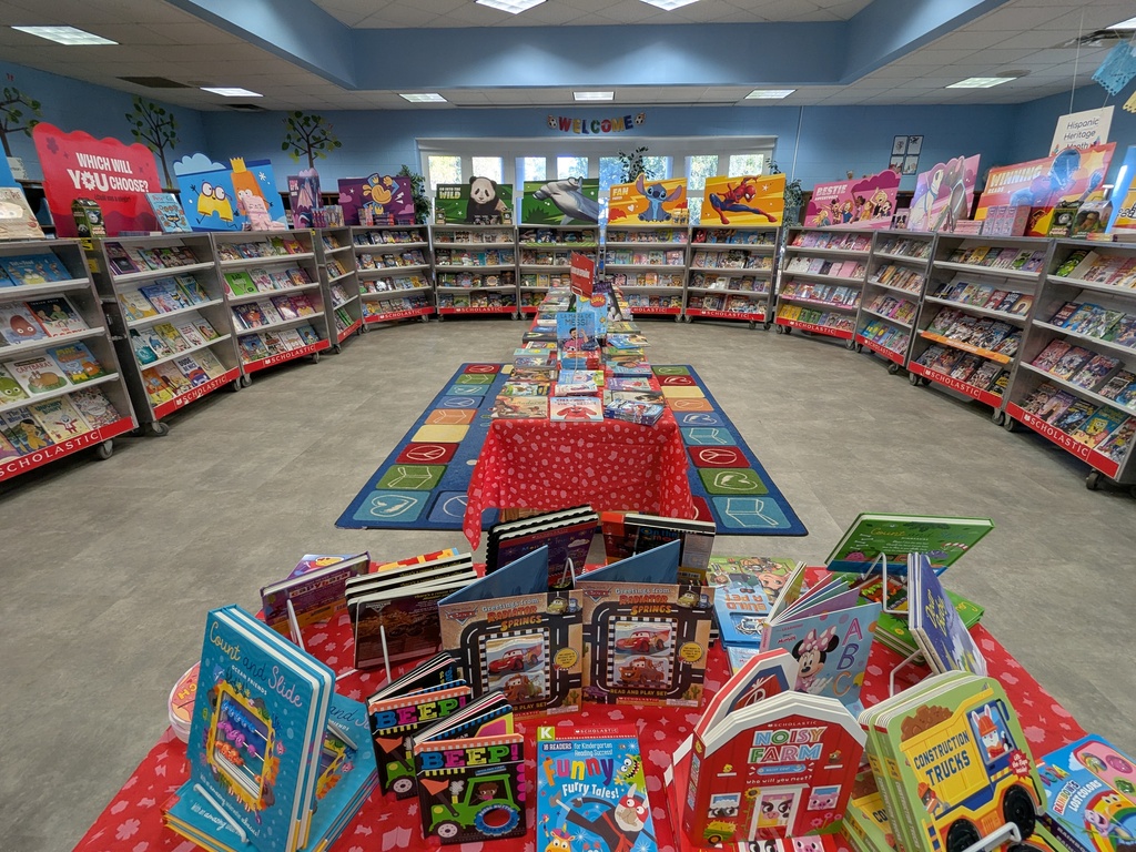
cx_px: 568
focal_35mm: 16
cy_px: 426
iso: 58
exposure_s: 1/30
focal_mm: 2.35
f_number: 2.2
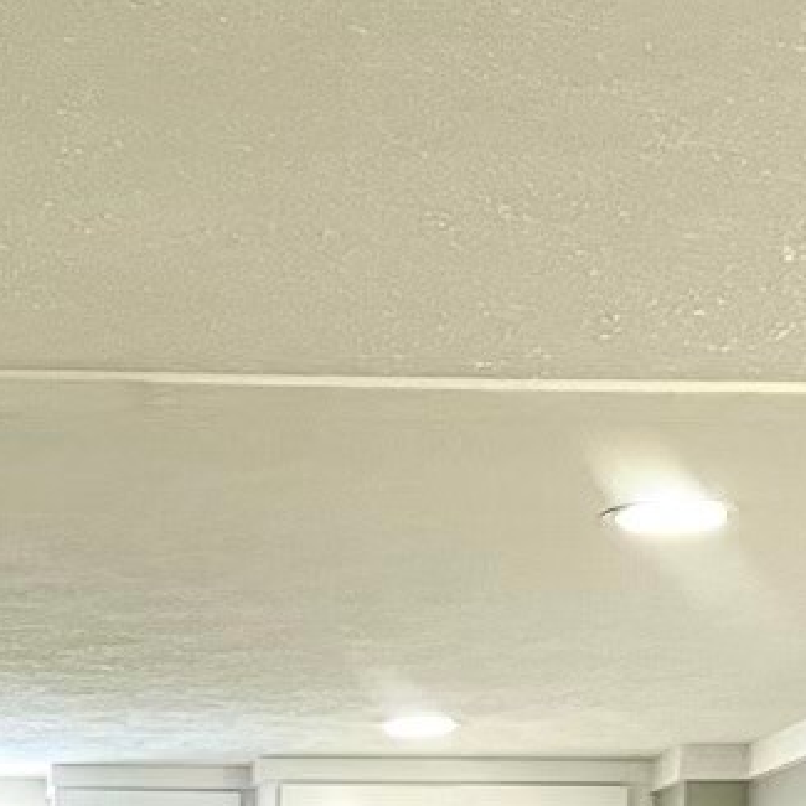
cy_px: 1364
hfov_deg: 15.0
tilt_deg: -4.9
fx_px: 2977
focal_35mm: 113
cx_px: -94
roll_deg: -0.9
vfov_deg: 14.0
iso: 100
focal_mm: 4.2
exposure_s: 1/60
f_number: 1.6
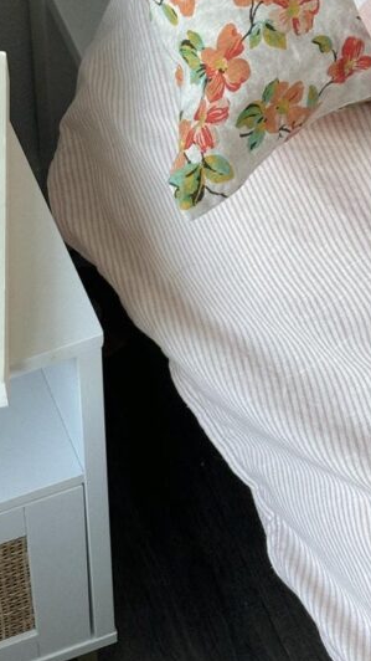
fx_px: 1907
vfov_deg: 19.4
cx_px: 11
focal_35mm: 109
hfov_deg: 11.0
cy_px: 119
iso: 64
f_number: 1.6
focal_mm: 5.96
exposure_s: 1/60
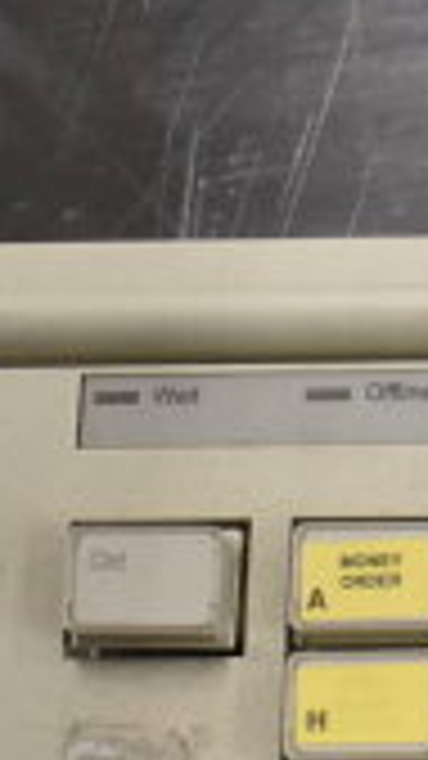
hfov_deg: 8.3
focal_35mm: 136
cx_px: 996
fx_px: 2745
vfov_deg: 15.6
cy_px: 686
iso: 800
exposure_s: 1/40
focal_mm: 24
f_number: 4
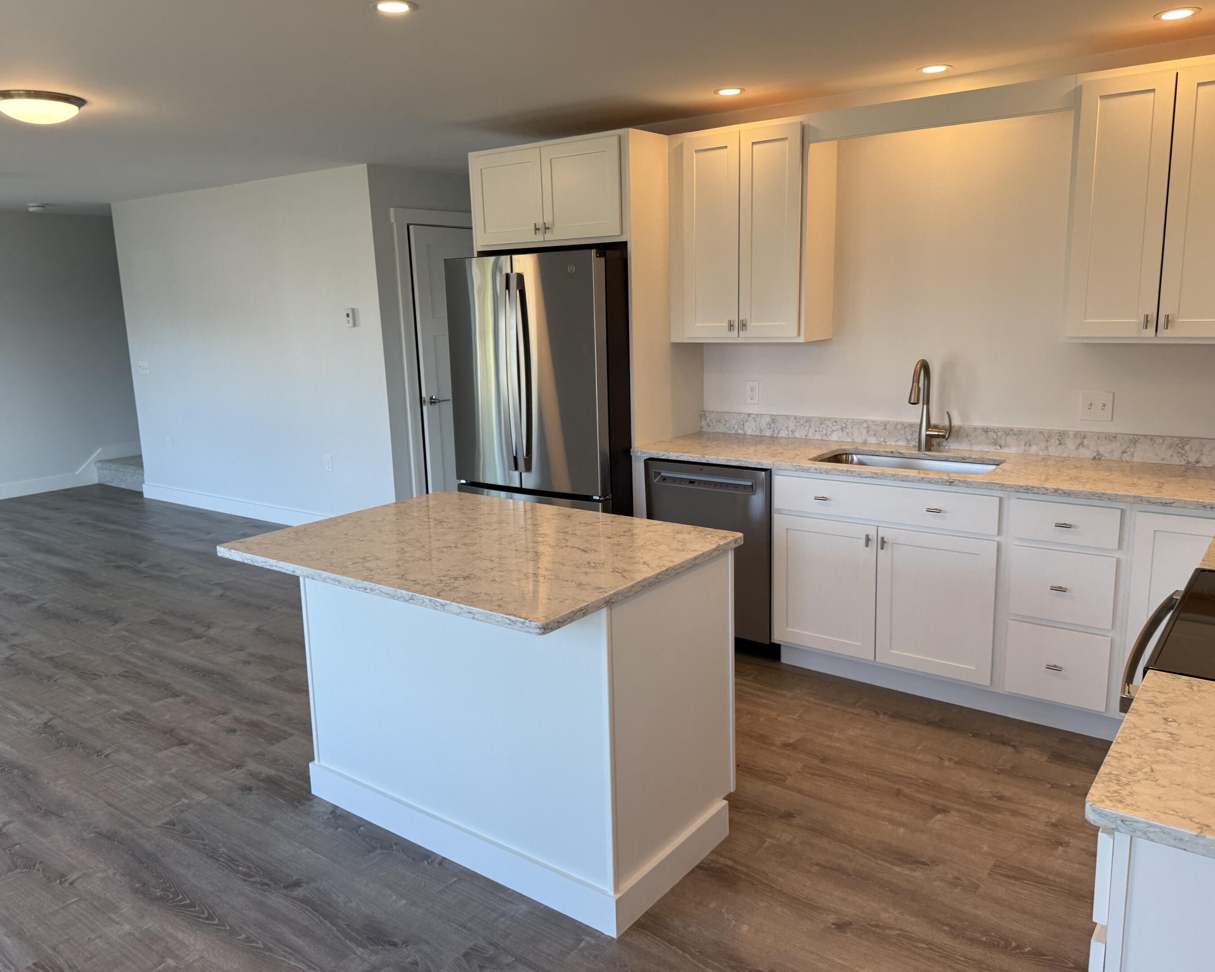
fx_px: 935
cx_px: 592
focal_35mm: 26
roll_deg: +2.6
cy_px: 478
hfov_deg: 66.0
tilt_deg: -11.4
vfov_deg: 54.9
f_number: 1.78
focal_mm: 6.76
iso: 50
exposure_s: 1/120
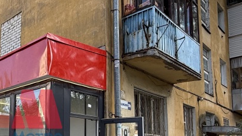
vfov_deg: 29.3
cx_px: 37
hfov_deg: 47.7
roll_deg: -1.6
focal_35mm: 39
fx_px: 250
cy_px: 120
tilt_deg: +6.7
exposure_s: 1/338
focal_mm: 2.22
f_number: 2.2
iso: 64
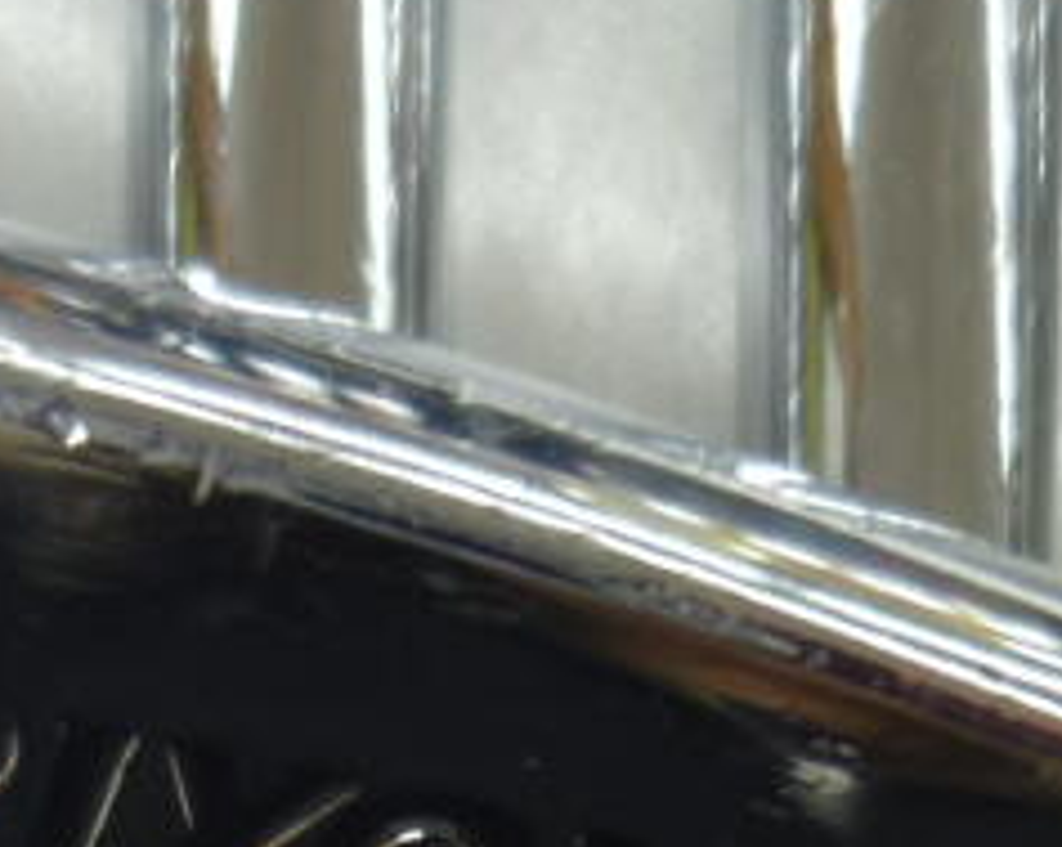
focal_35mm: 99
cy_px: 1439
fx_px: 3108
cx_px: 233
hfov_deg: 19.2
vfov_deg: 14.1
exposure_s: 1/30
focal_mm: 4.5
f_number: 2.8
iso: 125
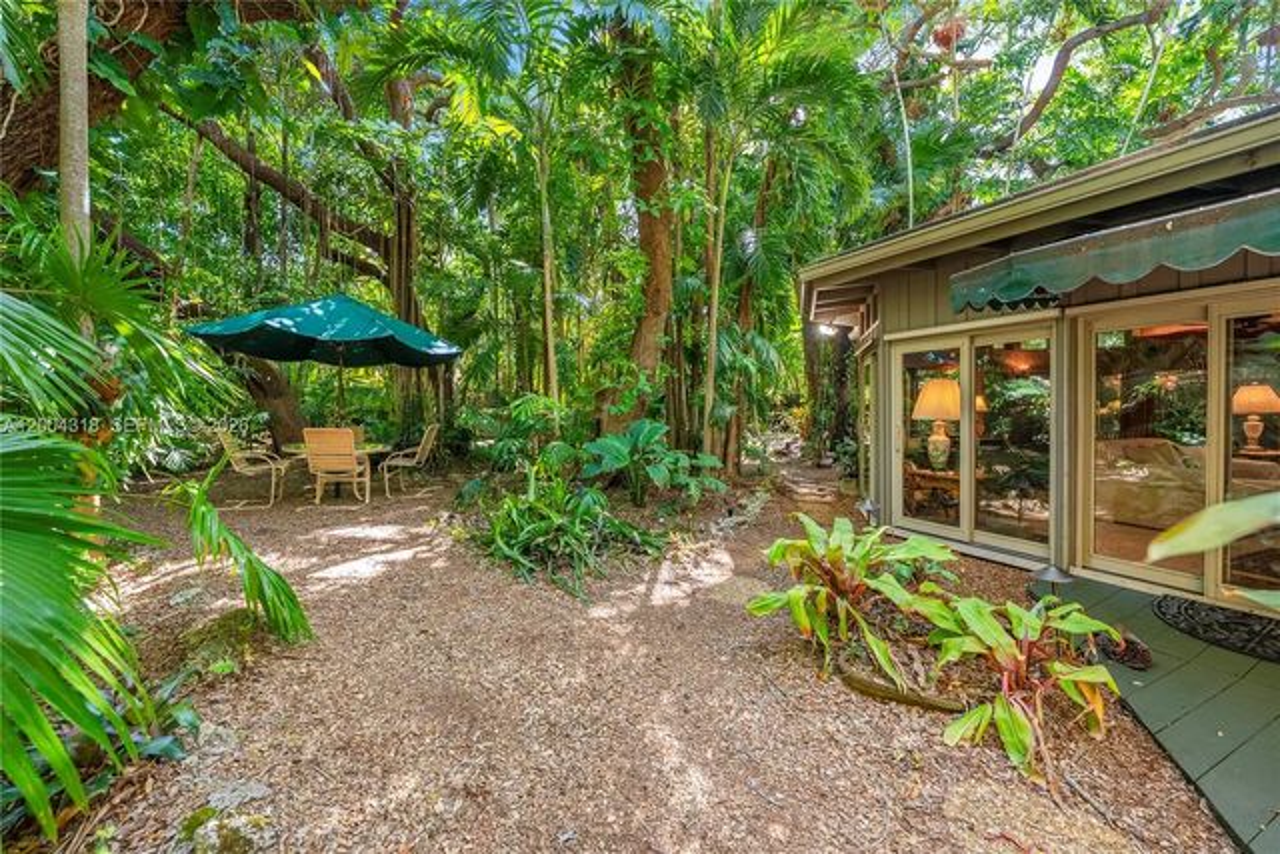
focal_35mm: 14
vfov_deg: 81.2
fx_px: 498
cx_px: 640
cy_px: 427
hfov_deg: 104.2
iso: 400
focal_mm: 14
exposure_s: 1/60
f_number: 4
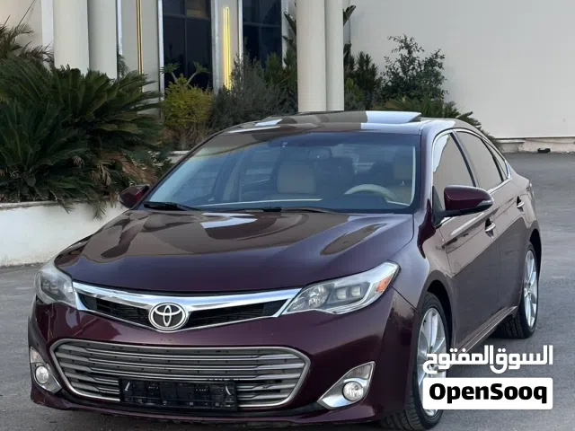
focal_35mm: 48
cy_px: 216
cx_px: 288
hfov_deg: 39.7
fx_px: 797
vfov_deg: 30.3
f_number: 1.78
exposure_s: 1/100
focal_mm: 6.86
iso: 80
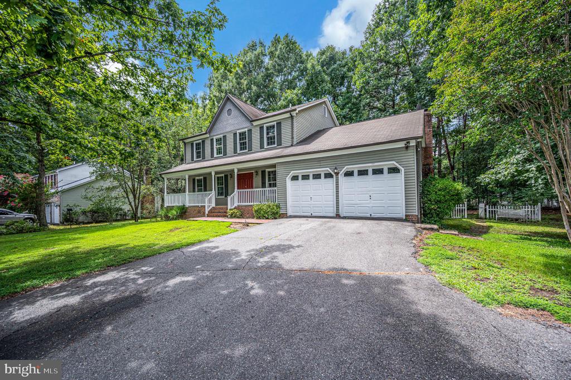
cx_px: 286
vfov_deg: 81.1
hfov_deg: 104.3
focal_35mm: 14
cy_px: 190
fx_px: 222
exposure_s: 1/250
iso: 110
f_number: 5.6
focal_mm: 14
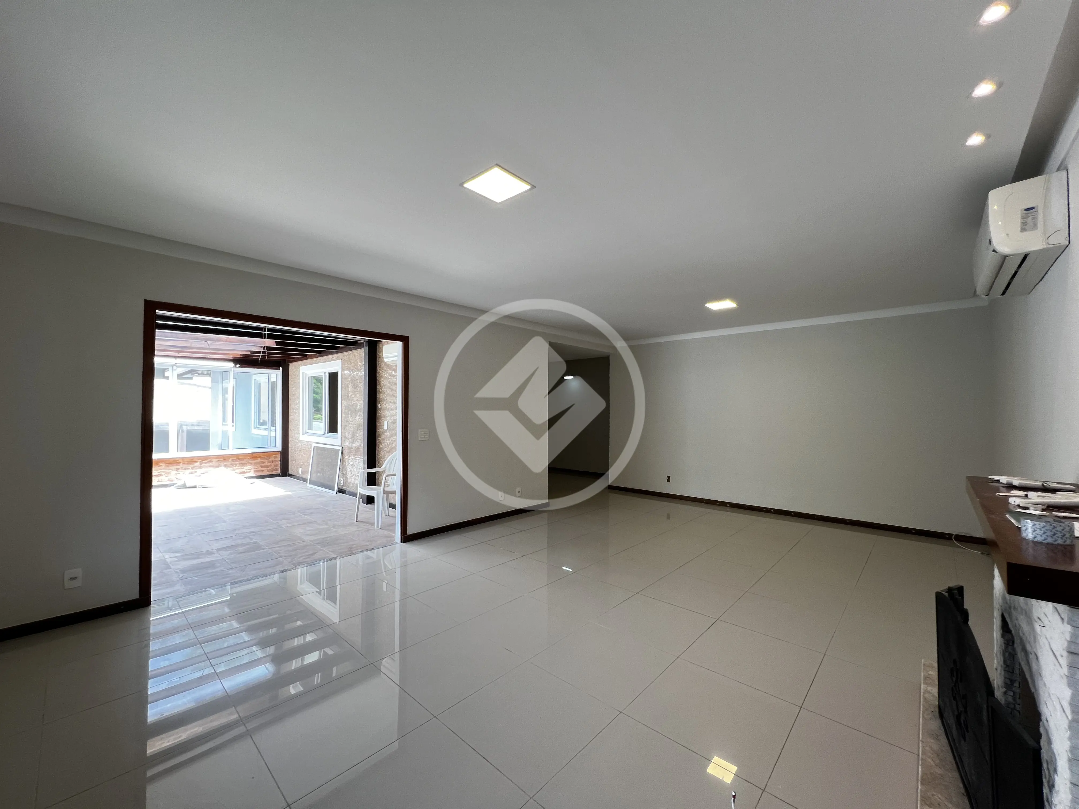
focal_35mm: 13
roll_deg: -0.1
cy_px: 404
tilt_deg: +1.5
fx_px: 405
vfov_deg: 89.9
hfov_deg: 106.2
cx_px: 540
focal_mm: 1.57
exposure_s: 1/120
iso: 64
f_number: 1.8
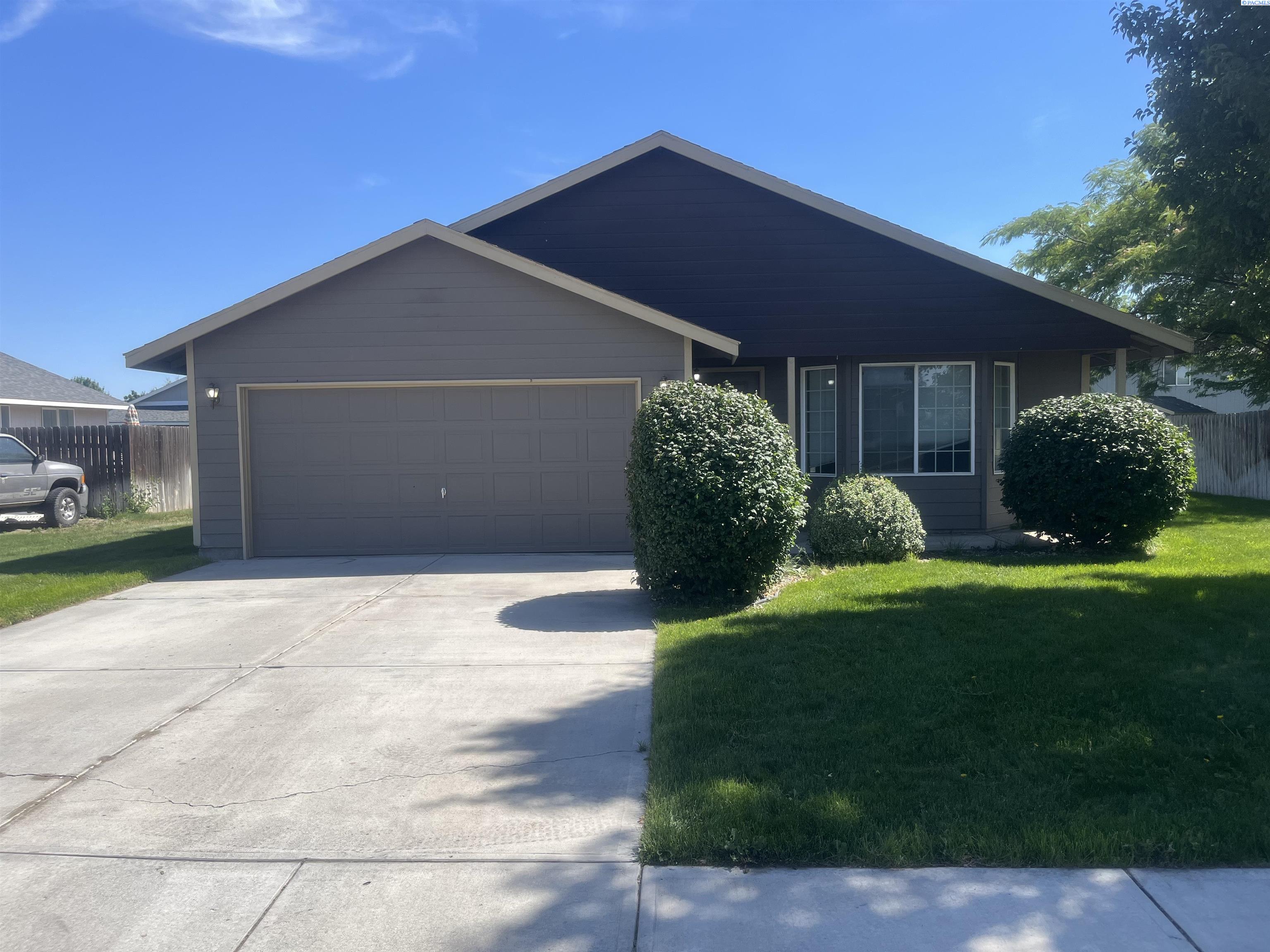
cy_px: 476
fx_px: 954
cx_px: 635
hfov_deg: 67.3
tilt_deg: -2.2
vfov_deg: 53.1
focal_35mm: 26
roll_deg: +0.5
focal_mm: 5.1
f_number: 1.6
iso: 50
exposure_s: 1/3876
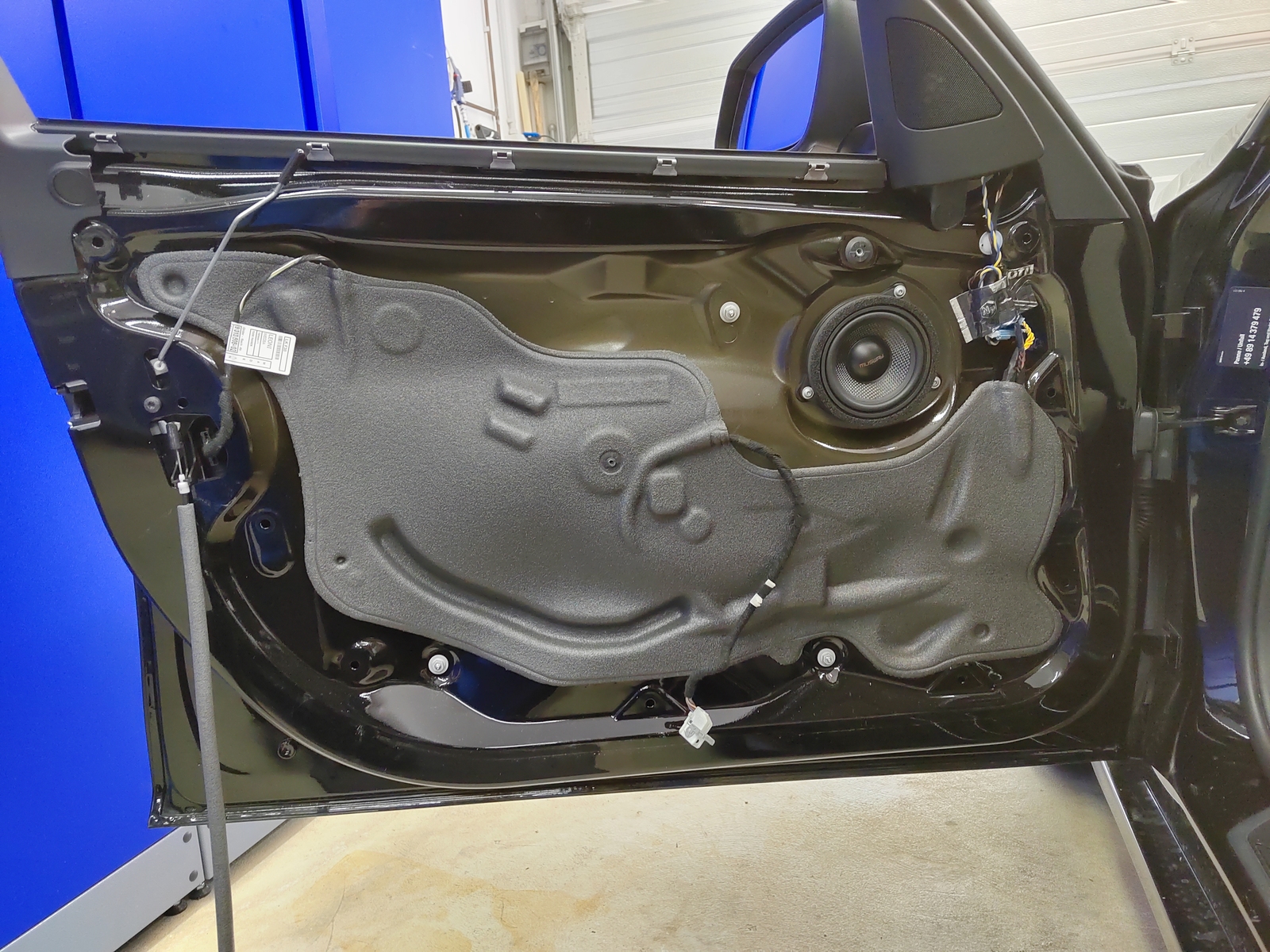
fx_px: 844
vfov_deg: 58.9
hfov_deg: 73.9
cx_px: 635
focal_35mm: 23
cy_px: 476
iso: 1278
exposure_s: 1/50
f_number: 1.9
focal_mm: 5.52
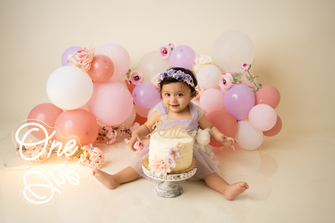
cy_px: 112
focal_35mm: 35
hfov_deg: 54.4
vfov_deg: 37.9
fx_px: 326
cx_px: 168
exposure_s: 1/160
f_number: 1.8
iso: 100
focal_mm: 35
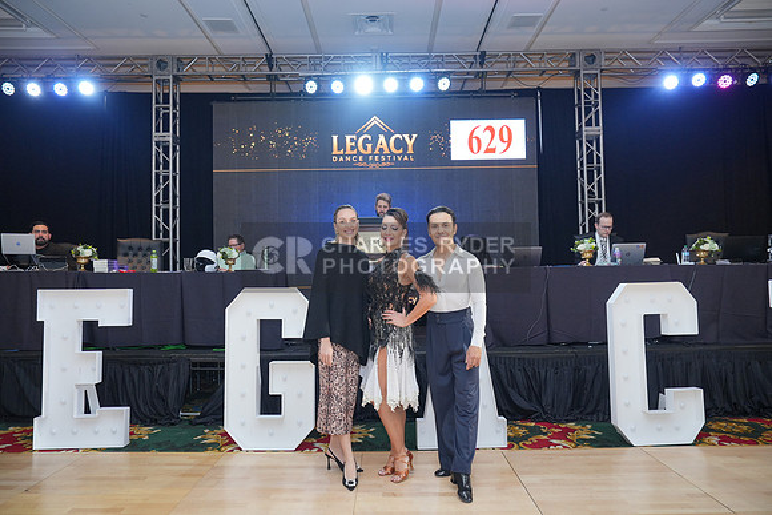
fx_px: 515
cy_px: 258
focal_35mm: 24
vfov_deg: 53.2
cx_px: 386
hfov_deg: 73.7
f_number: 4
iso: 1250
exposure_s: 1/200
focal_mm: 24
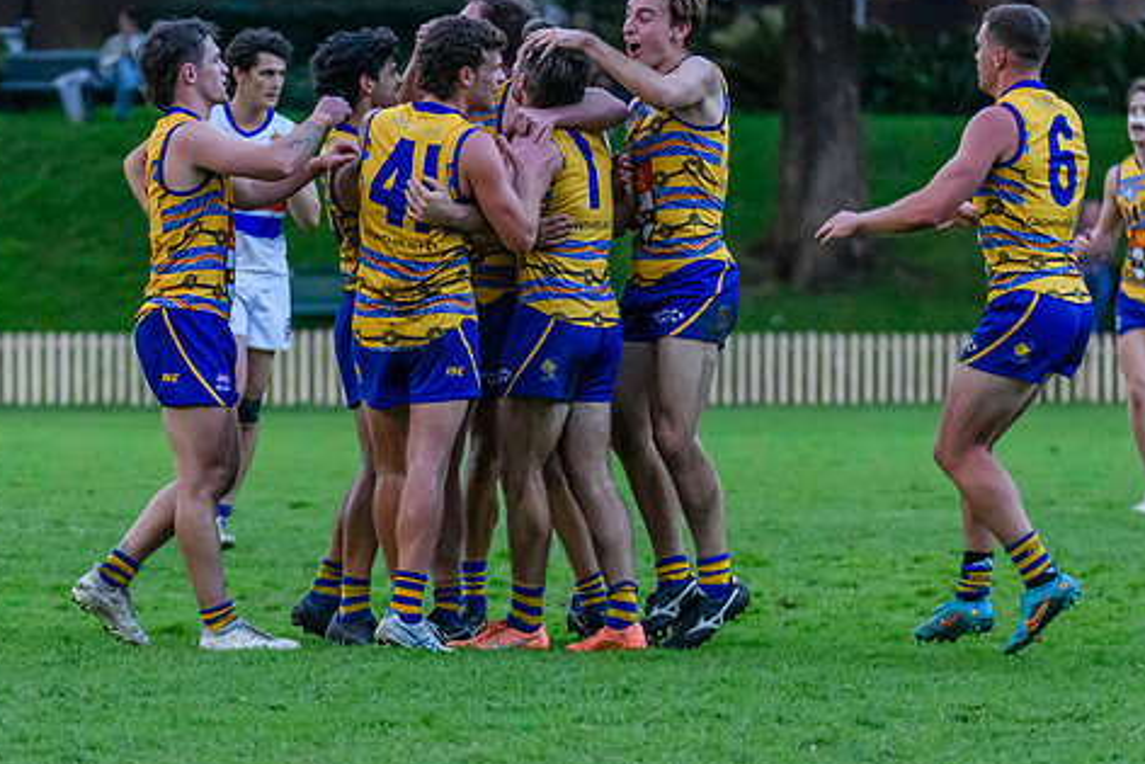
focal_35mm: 455
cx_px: 498
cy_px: 420
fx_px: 14475
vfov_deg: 3.0
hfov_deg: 4.5
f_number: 5.3
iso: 10000
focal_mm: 240
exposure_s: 1/1250
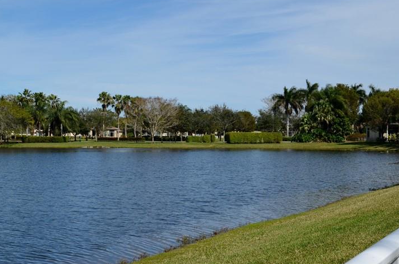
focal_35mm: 60
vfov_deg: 22.5
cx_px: 206
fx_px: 664
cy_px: 140
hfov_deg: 33.5
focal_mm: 26
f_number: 10
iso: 100
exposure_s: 1/400
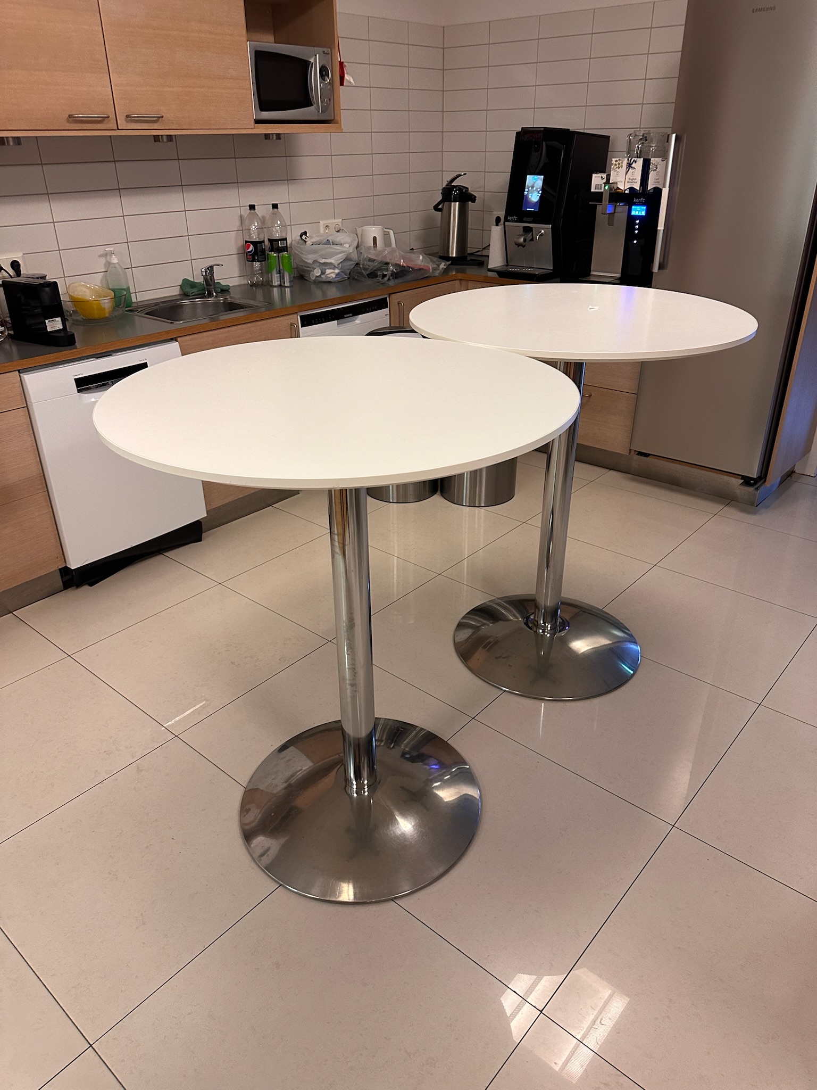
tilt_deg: -25.4
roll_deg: +0.2
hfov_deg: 56.8
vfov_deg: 71.6
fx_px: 755
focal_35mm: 24
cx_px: 408
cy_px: 545
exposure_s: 1/50
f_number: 1.78
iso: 320
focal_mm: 6.86
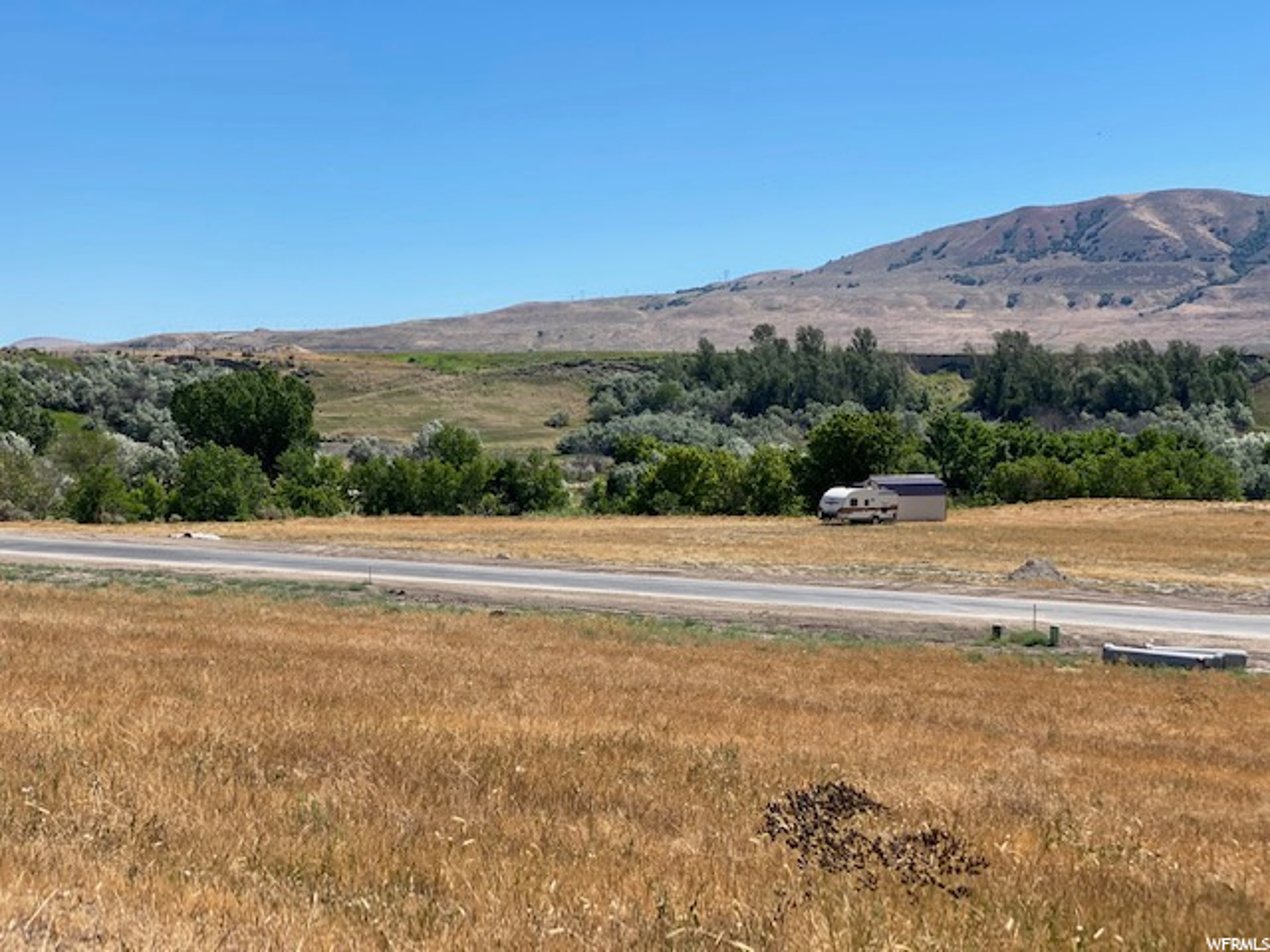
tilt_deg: -2.7
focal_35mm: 52
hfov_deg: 36.8
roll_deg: -1.0
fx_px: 1908
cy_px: 476
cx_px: 635
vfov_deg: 28.0
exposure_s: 1/1845
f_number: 2
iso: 20
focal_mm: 6
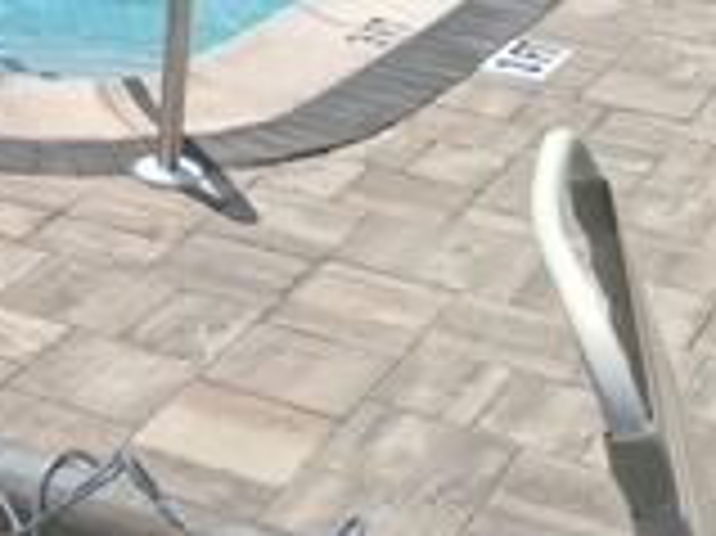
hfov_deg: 19.0
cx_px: -122
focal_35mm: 98
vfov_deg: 13.8
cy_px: -356
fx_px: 2026
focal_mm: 3.98
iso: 25
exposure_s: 1/867
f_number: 1.8
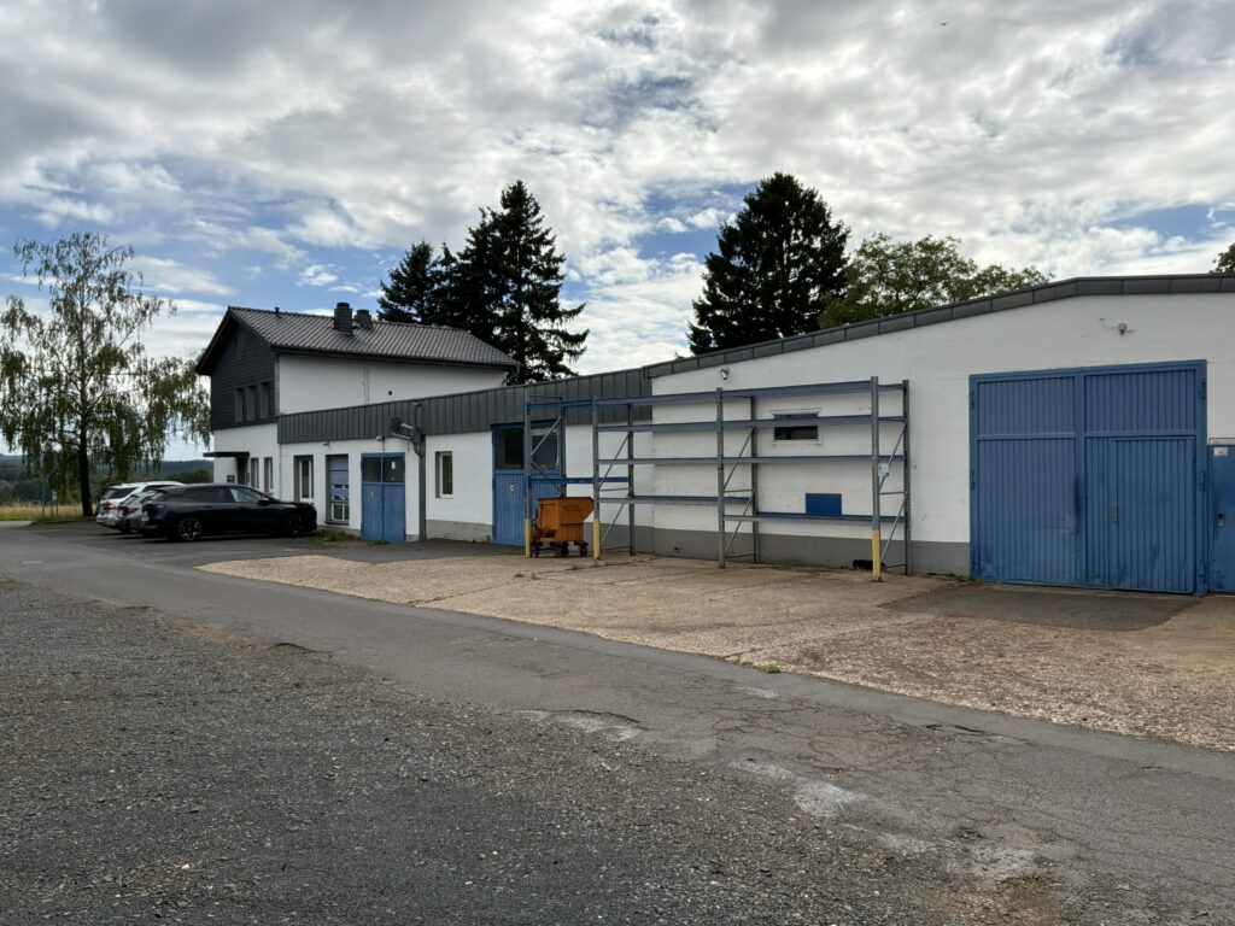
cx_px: 618
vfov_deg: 49.7
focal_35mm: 28
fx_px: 999
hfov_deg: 63.4
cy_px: 463
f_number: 1.8
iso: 25
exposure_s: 1/3788
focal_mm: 3
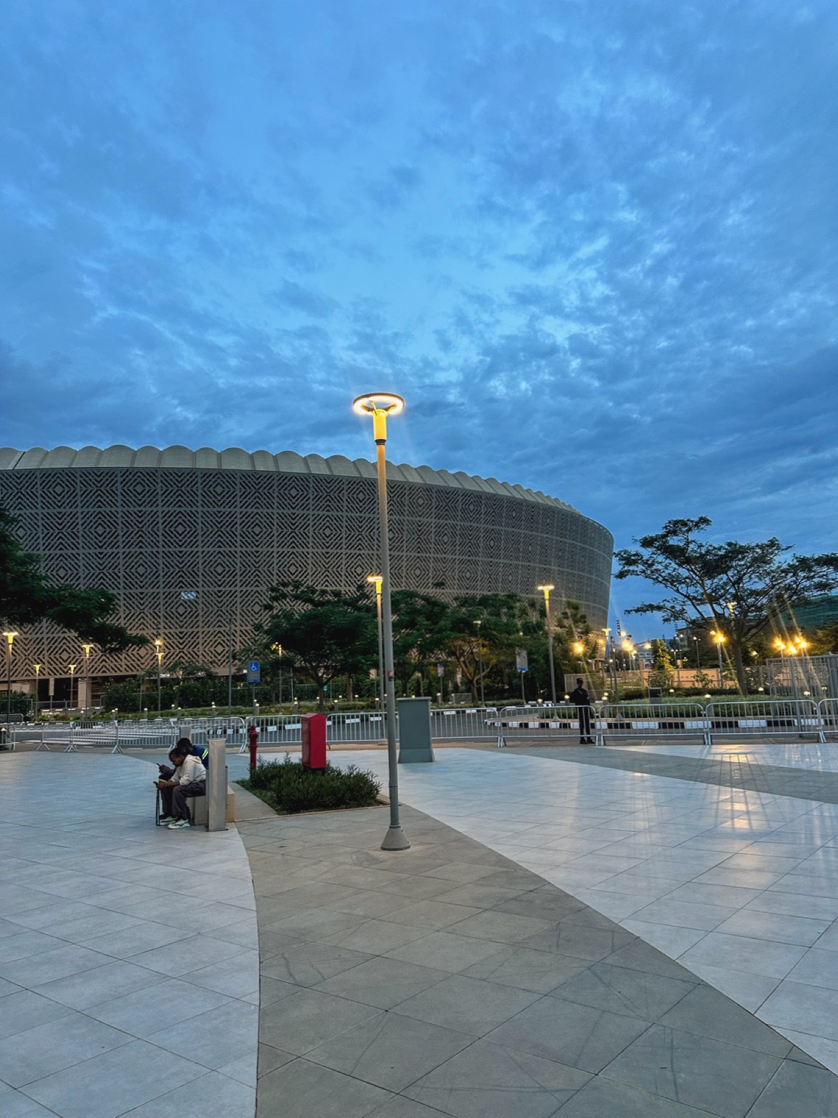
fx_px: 775
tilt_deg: +8.3
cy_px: 559
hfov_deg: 56.8
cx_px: 419
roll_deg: +0.1
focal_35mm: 24
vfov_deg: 71.6
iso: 200
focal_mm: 6.86
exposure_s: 1/100
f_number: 1.78
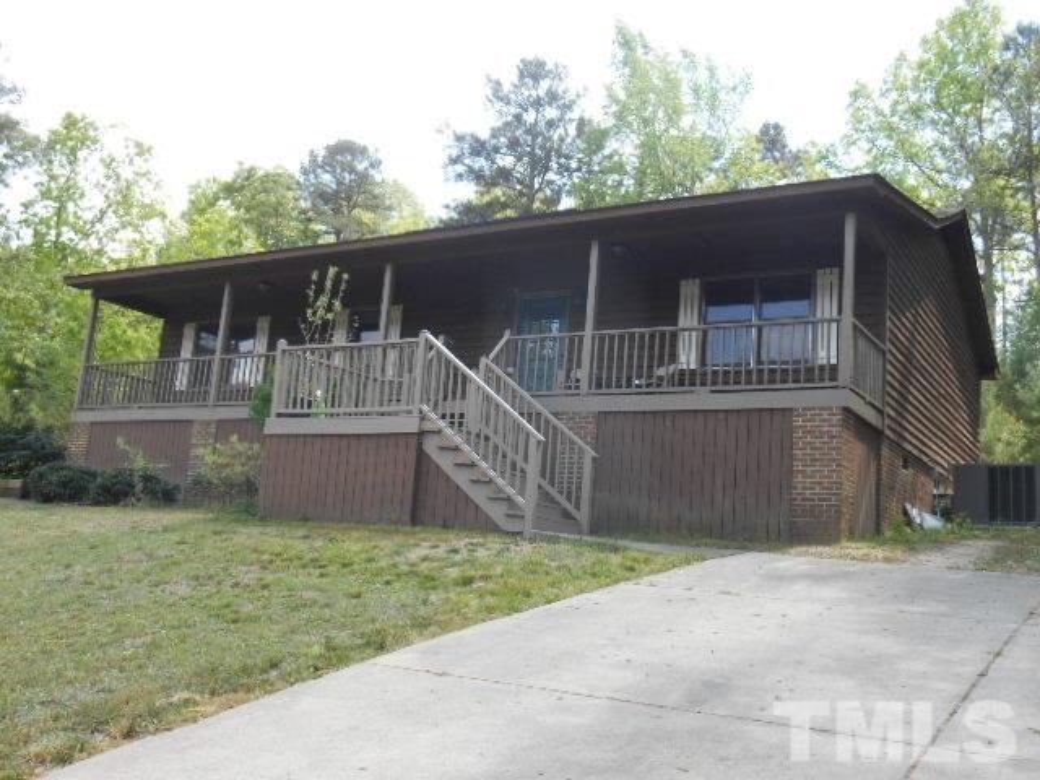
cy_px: 390
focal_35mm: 35
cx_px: 520
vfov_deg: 40.7
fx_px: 1052
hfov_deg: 52.6
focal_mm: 6.3
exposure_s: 1/160
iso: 80
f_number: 3.7
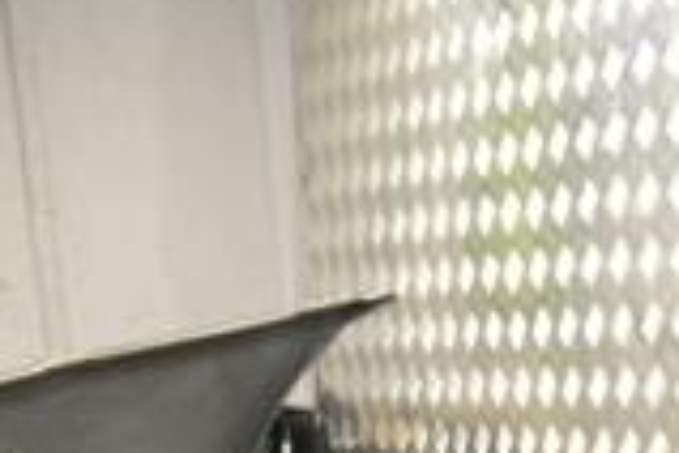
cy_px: 825
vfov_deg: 12.3
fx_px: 1924
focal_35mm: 102
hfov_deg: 16.4
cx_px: 1264
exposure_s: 1/160
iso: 3200
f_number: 6.3
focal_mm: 18
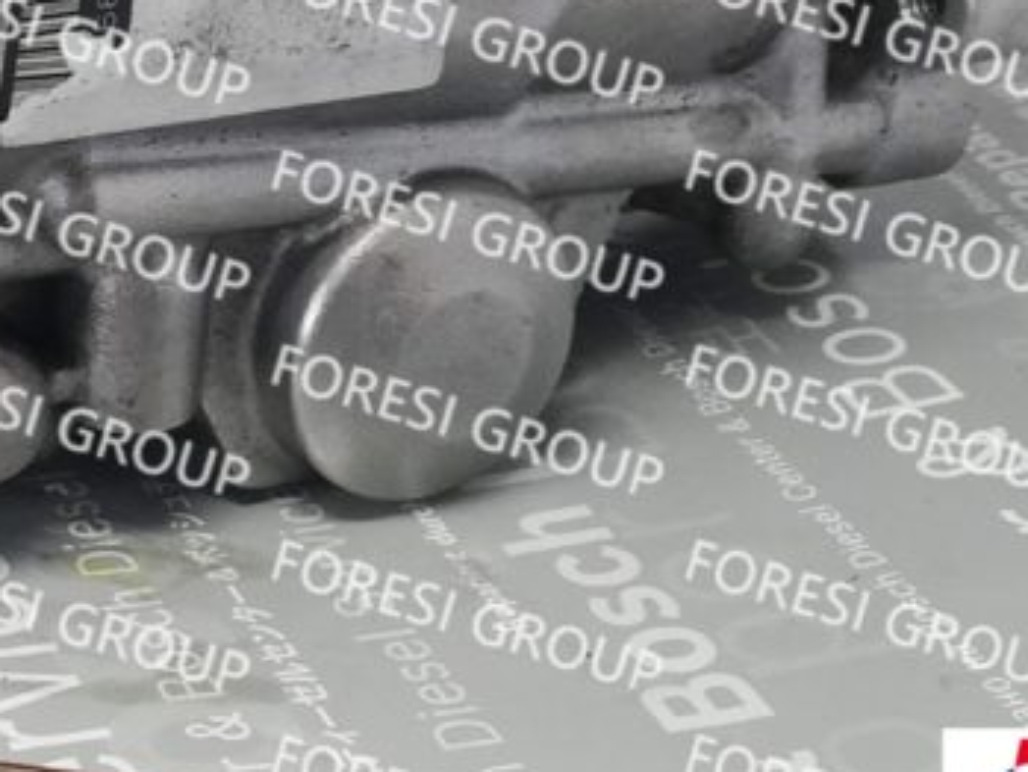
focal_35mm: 132
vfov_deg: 11.1
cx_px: 115
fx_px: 3921
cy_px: -109
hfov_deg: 14.8
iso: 80
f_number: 2.2
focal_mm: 3.81
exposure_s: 1/100
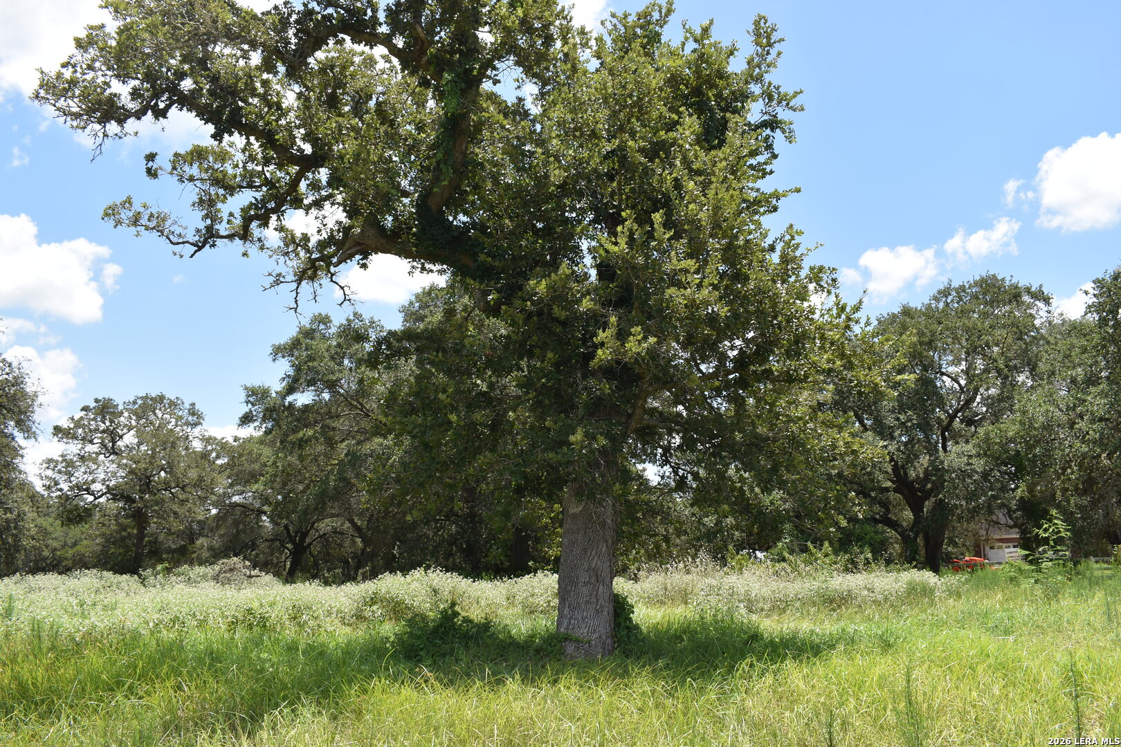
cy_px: 374
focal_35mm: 30
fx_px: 934
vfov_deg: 43.6
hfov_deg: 61.9
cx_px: 560
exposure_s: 1/200
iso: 100
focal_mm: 20
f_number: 8
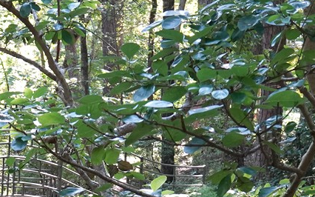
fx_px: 1519
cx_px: -81
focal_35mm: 177
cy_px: 437
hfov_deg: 11.6
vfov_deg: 7.1
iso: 1250
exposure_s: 1/100
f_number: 8
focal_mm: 37
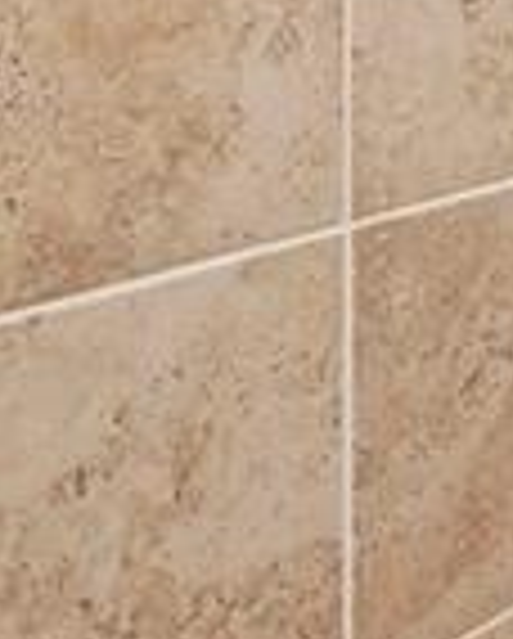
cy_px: -194
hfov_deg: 18.9
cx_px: 781
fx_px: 1345
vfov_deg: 23.6
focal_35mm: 71
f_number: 8
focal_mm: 14
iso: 100
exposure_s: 1.6
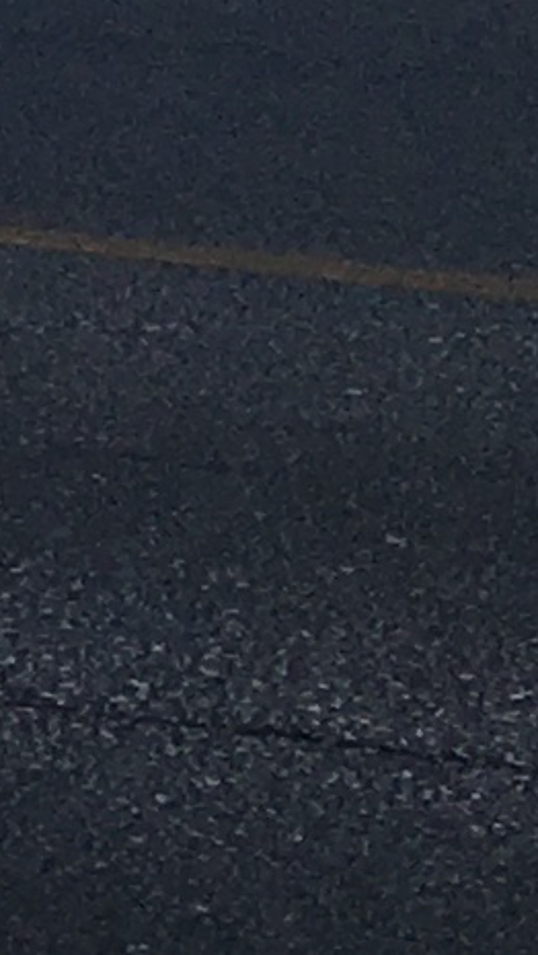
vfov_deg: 7.1
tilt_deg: +5.9
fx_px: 6940
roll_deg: -1.7
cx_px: -3068
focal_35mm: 274
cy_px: -1867
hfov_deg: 3.6
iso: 25
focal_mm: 4.15
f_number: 2.2
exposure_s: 1/1068
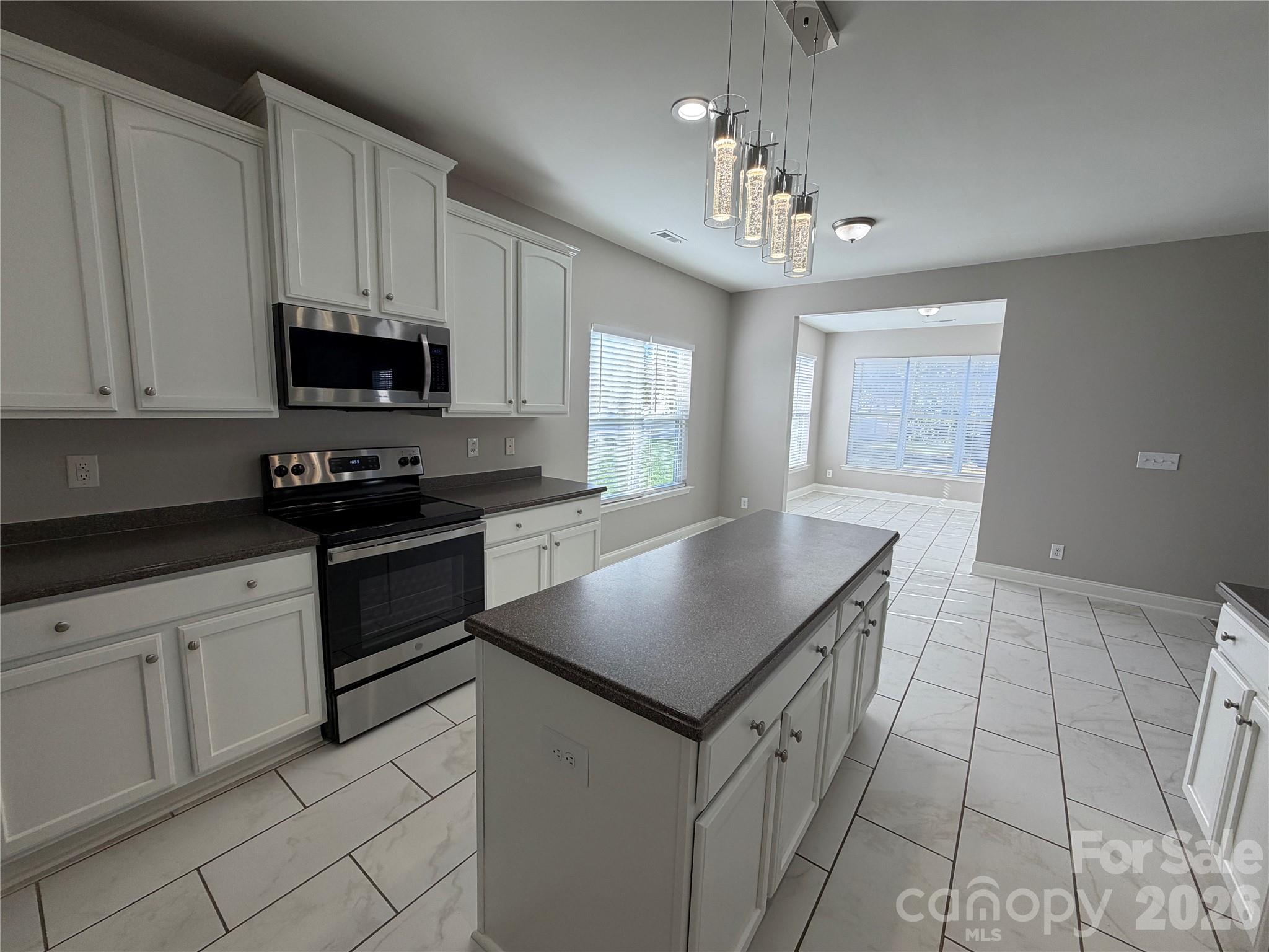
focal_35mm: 14
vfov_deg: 85.7
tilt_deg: -8.1
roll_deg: -1.8
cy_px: 476
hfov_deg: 102.1
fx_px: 513
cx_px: 634
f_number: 2.2
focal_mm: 2.22
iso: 50
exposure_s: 1/120
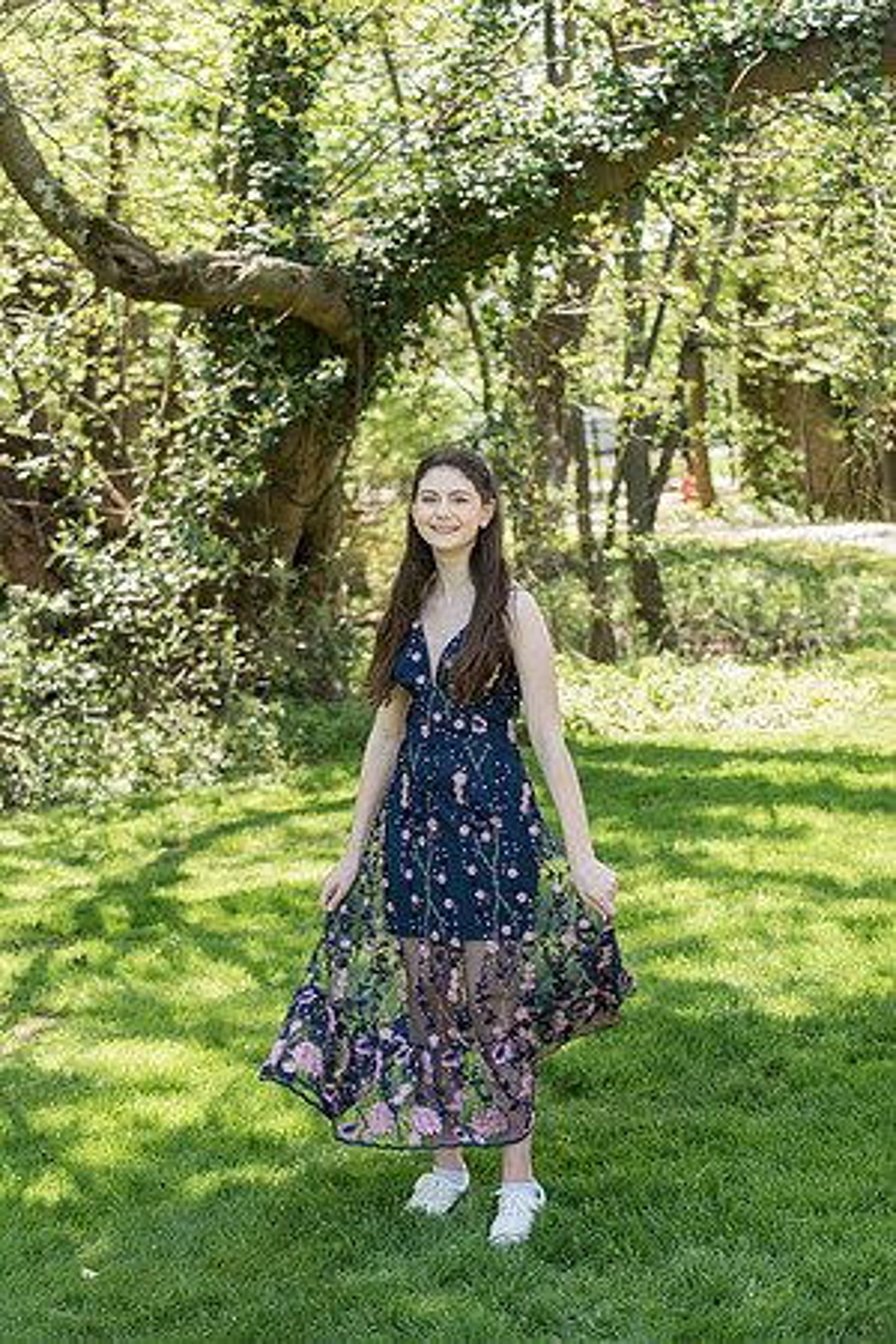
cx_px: 448
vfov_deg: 28.8
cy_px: 672
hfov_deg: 19.5
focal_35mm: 70
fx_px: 2613
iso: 400
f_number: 4
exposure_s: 1/320
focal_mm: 70
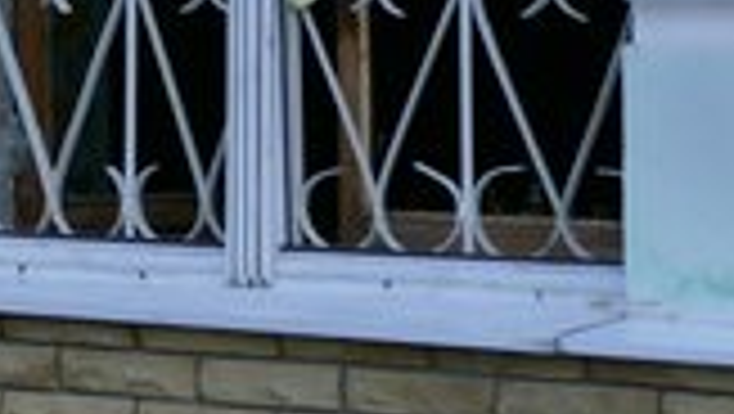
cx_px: -419
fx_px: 3954
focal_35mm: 203
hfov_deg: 10.2
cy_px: -544
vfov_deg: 5.8
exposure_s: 1/2500
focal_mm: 16
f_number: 3.2
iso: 400
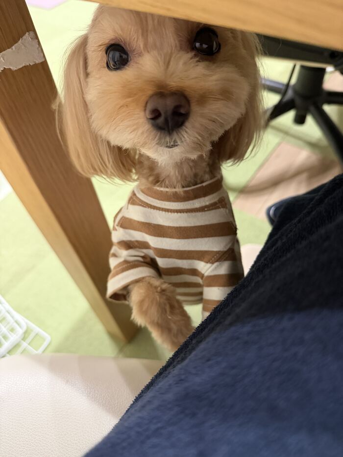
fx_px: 317
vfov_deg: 71.6
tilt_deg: -53.7
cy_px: 228
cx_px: 172
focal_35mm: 24
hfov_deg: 56.8
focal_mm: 6.76
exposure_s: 1/50
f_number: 1.78
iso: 640
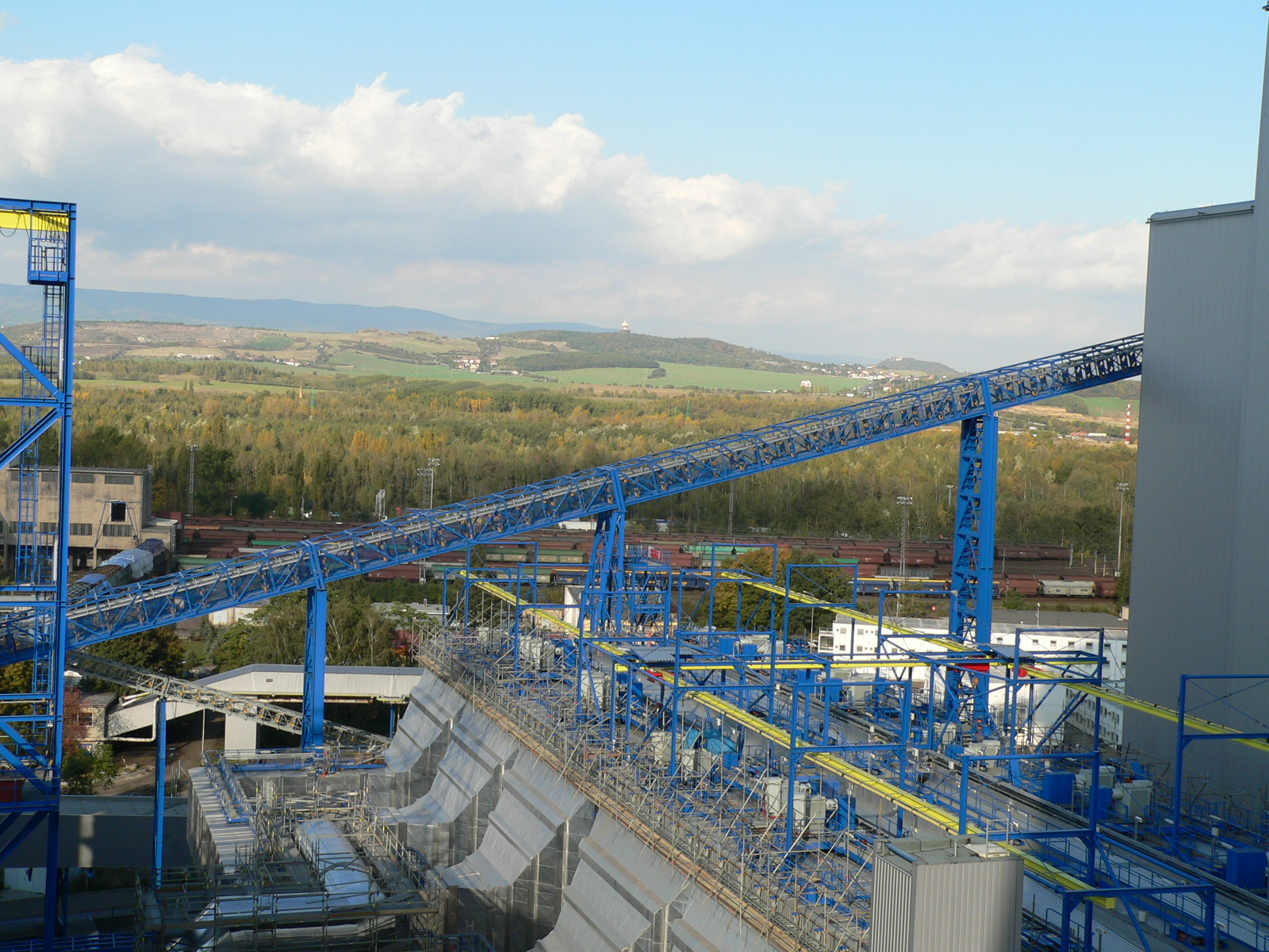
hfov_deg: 39.7
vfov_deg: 30.3
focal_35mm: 48
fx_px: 1760
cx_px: 634
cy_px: 476
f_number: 4
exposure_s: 1/400
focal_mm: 7.9
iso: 80
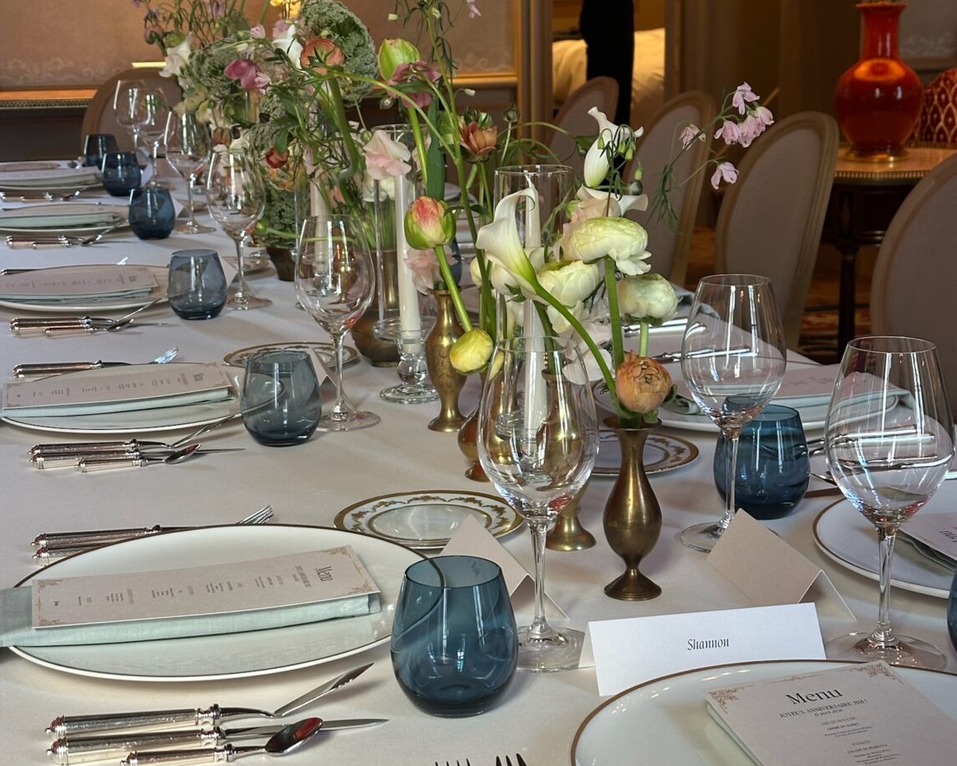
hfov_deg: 30.0
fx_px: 1785
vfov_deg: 24.2
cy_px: 375
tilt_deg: -12.4
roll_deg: +1.2
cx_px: 475
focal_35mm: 63
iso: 125
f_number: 1.78
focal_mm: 6.86
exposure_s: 1/50
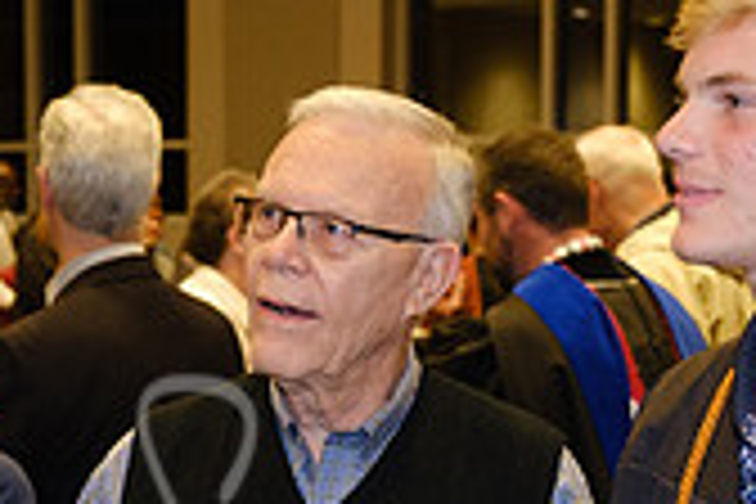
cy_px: 583
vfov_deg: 10.9
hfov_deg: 16.4
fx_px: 2604
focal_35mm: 124
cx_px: 122
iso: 1600
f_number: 2.8
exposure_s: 1/60
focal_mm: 24.2
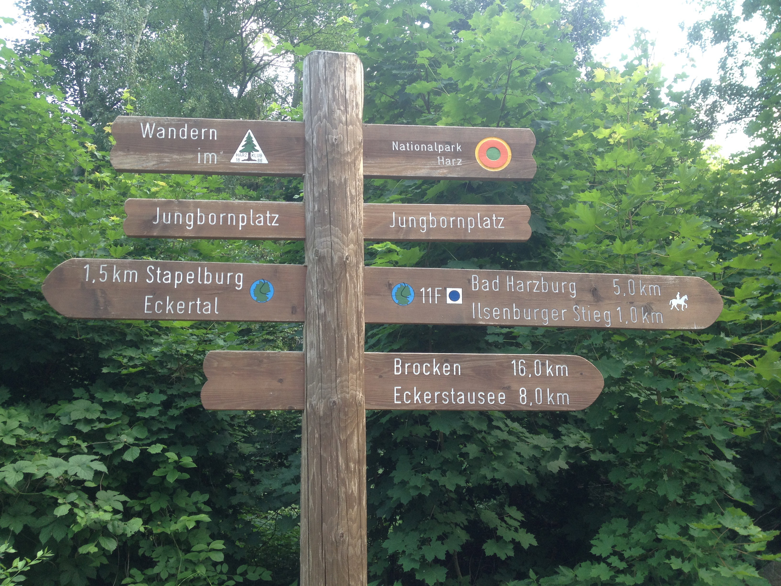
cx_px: 390
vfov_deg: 40.7
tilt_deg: +7.3
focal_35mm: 35
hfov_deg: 52.6
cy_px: 293
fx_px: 790
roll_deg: -0.2
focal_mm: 4.28
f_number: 2.4
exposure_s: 1/135
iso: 50
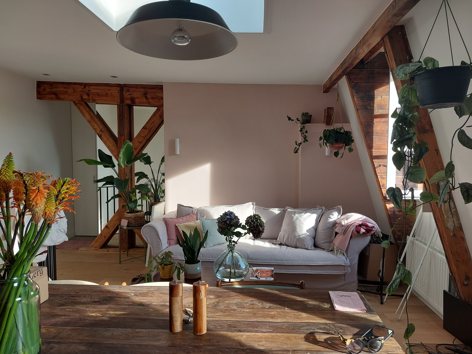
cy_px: 177
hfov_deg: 69.4
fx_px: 341
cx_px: 236
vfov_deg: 54.9
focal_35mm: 25
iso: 25
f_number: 1.8
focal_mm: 5.23
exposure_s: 1/100
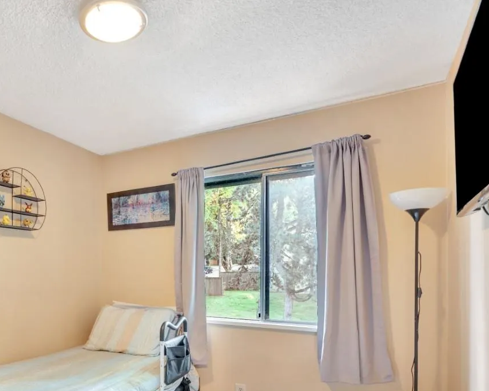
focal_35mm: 27
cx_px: 105
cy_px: 270
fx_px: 385
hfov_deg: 60.2
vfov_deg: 52.5
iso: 400
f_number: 8
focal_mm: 14.9
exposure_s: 1/2.5
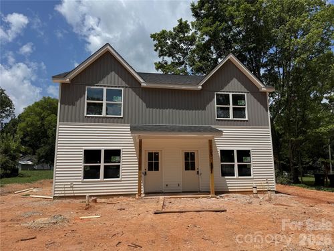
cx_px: 167
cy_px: 126
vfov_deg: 56.8
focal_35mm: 24
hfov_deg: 71.6
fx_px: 232
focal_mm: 6.76
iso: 80
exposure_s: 1/9009
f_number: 1.78
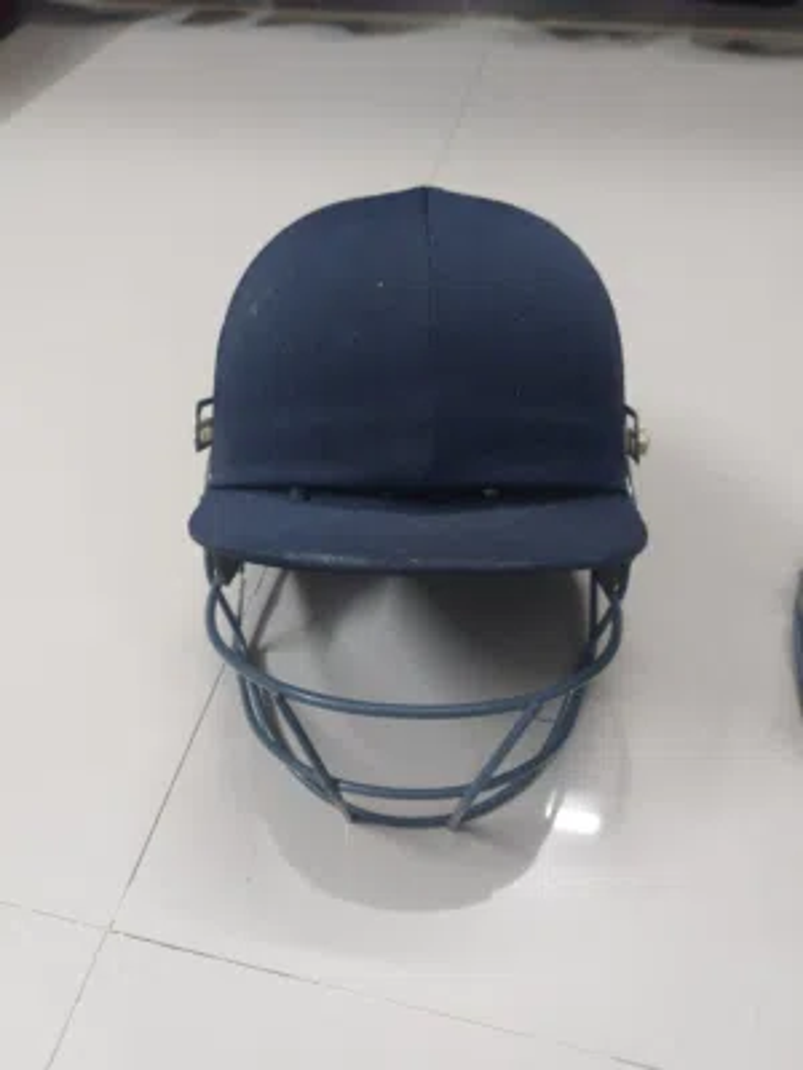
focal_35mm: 25
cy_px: 535
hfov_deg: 54.9
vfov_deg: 69.4
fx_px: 773
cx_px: 402
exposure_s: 1/50
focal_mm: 5.23
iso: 500
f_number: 1.8
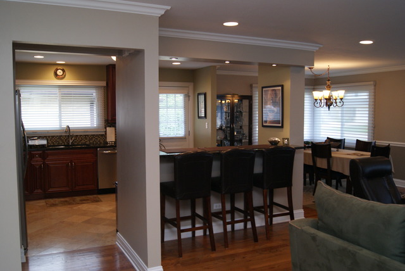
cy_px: 136
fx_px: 372
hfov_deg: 57.2
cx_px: 202
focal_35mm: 33
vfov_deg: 40.0
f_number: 5.6
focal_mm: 22
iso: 400
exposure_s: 1/60
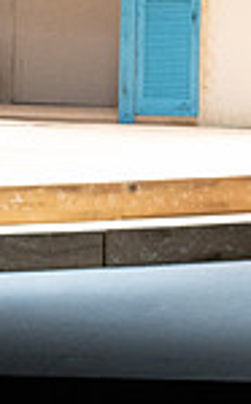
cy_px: -46
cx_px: 688
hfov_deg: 2.0
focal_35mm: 652
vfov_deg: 3.2
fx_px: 7178
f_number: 6.3
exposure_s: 1/160
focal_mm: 165
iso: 10000
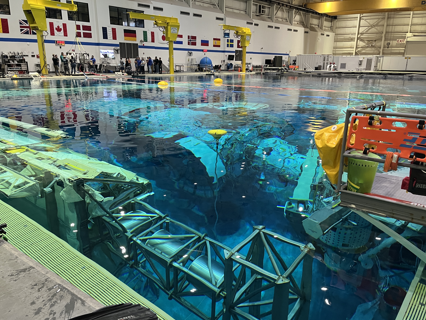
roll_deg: -1.9
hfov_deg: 61.7
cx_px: 217
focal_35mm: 29
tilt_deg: -17.7
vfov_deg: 48.1
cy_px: 178
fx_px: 357
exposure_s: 1/60
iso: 320
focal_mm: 5.1
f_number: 1.6
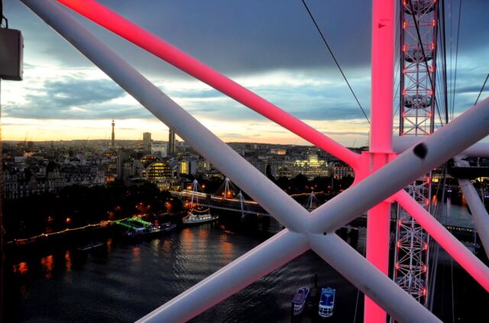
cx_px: 244
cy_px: 162
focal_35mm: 30
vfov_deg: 43.4
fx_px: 406
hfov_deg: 62.1
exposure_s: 1/15
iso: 400
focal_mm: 20
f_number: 3.5
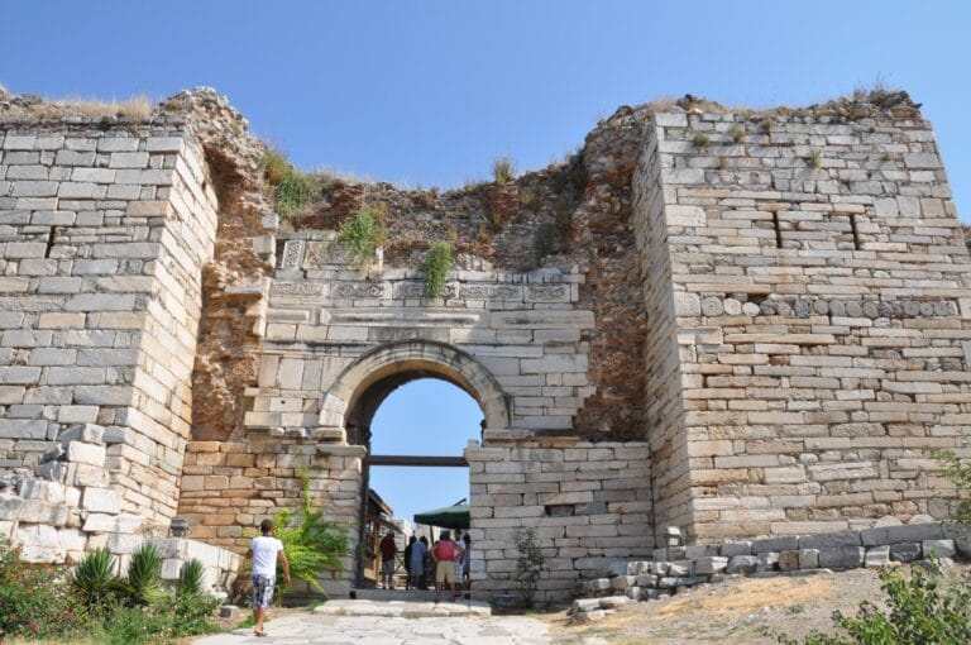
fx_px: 727
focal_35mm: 27
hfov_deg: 67.4
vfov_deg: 47.8
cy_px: 322
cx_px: 486
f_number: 13
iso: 200
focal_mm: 18
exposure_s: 1/160
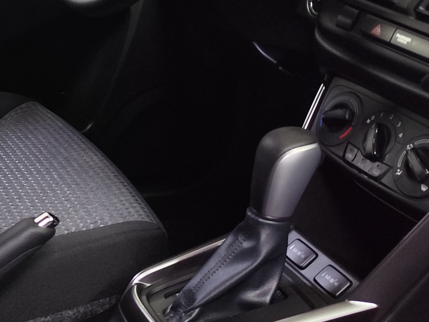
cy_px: -30
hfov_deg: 24.9
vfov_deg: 18.9
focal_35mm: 75
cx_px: 9
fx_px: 929
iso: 400
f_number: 1.65
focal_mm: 6.19
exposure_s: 1/25
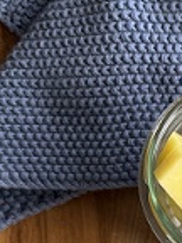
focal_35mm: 122
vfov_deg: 15.4
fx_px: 855
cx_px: 368
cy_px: 307
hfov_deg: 11.0
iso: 64
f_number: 1.78
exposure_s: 1/121
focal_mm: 6.76
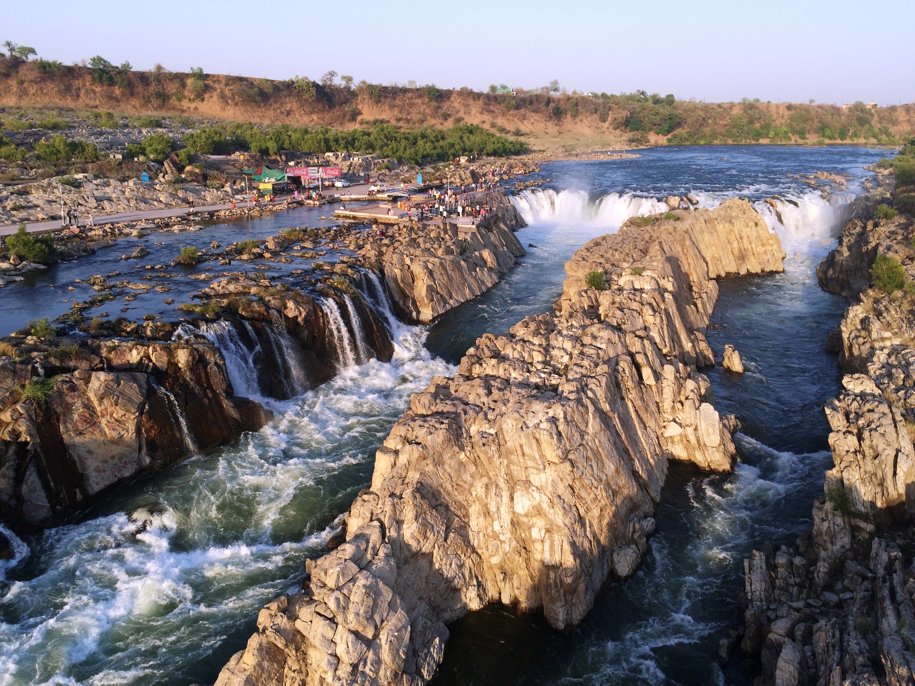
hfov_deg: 61.7
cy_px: 343
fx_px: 767
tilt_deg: -14.3
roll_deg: +0.3
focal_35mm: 29
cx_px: 458
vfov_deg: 48.2
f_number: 2.2
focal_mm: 4.15
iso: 32
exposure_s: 1/892
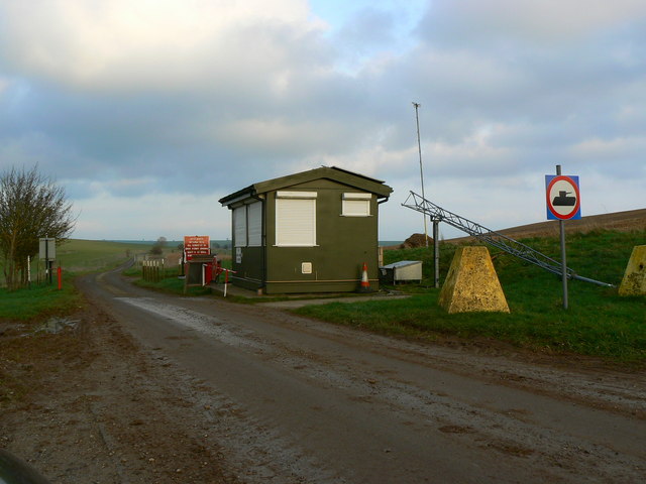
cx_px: 323
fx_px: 672
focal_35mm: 36
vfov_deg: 39.7
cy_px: 242
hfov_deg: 51.4
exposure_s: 1/125
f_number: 5
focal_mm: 6
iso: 80
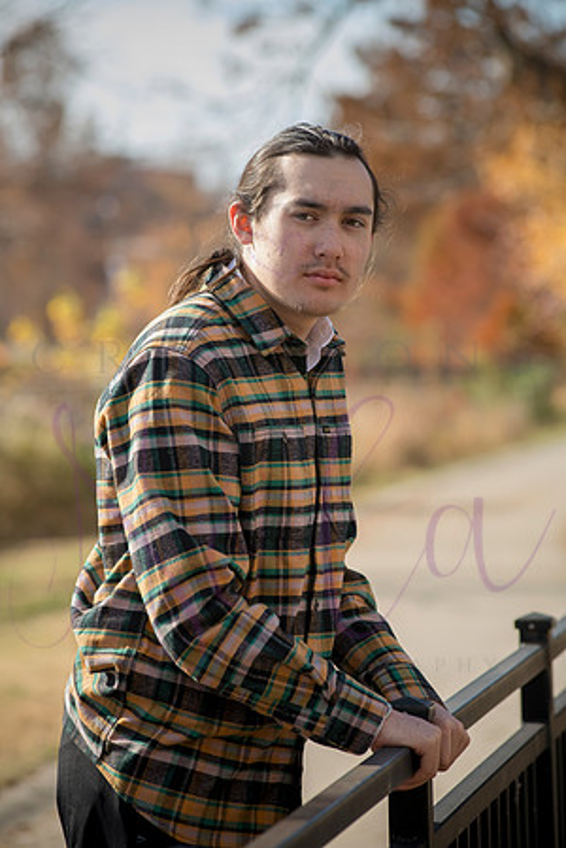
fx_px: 3419
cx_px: 283
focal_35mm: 145
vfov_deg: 14.2
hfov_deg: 9.5
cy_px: 424
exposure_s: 1/800
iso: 400
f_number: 5
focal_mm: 145
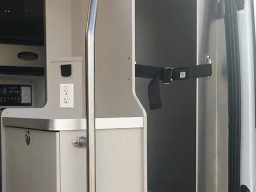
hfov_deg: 33.5
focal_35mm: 56
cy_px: 126
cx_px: 58
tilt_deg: -3.3
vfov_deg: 26.0
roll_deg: +0.0
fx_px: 414
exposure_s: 1/259
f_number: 1.8
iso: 20
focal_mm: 3.99
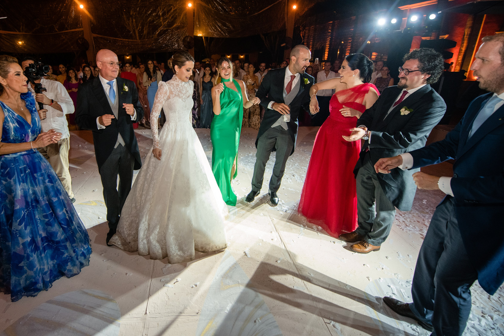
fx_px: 238
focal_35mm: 17
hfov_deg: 91.9
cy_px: 140
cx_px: 198
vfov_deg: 70.0
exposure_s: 1/200
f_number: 3.5
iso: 2000
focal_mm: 14
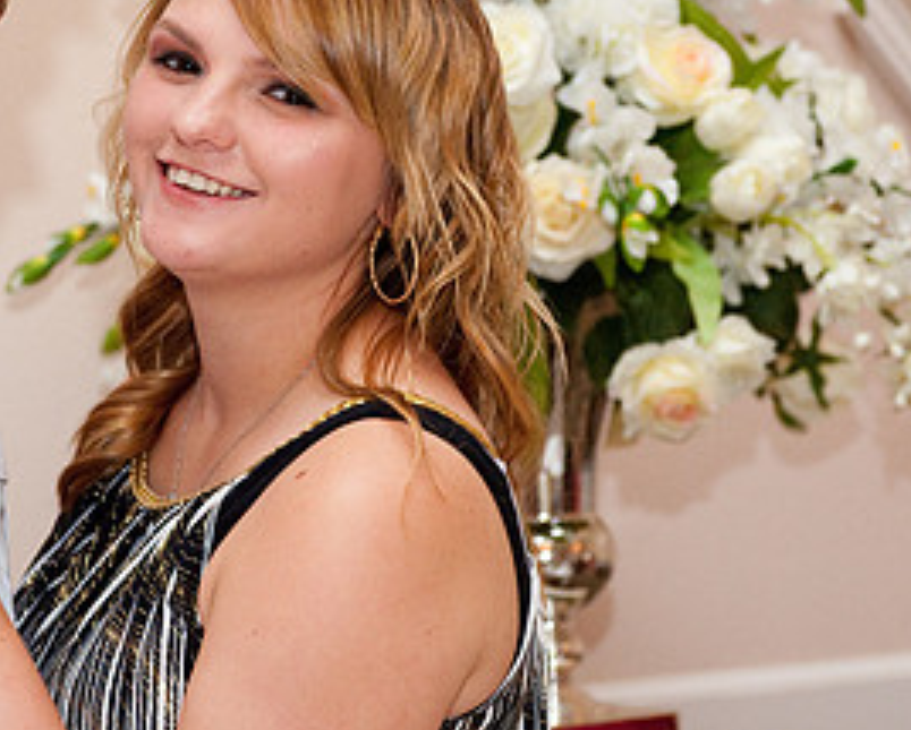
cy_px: 272
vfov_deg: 10.9
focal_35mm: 142
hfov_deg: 13.5
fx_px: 3833
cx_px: 275
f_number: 5.6
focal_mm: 70
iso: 3200
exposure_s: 1/160
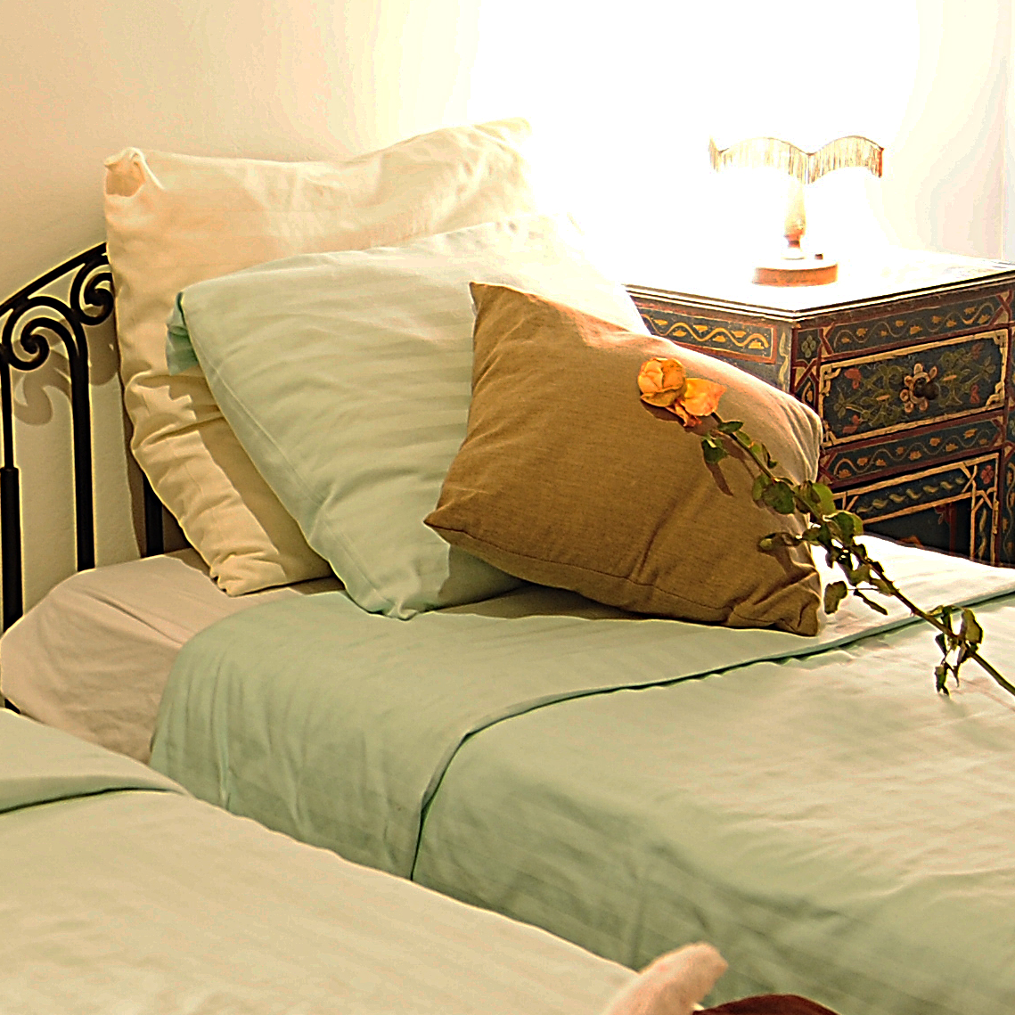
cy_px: 623
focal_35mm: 82
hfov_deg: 19.9
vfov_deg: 21.0
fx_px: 2735
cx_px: -160
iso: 100
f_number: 3.5
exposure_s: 3
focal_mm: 19
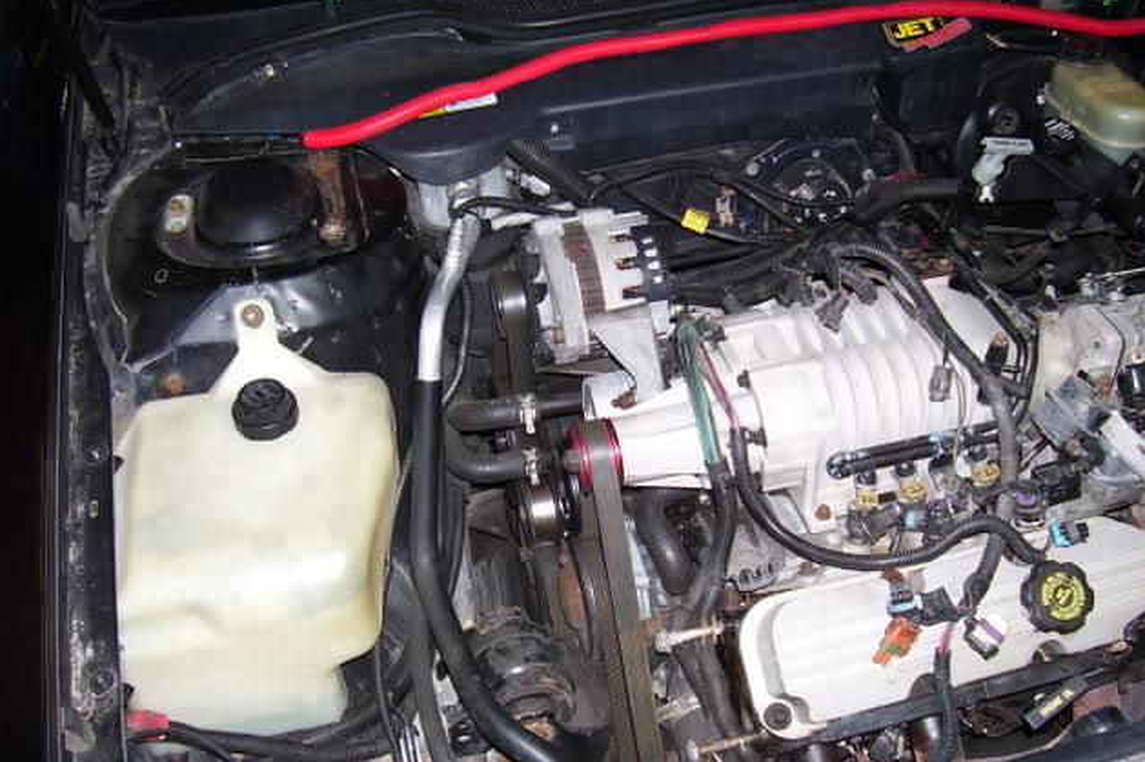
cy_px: 431
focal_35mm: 36
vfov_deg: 36.8
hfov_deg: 53.1
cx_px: 579
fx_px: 1145
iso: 80
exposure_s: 1/60
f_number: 2.7
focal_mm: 5.6
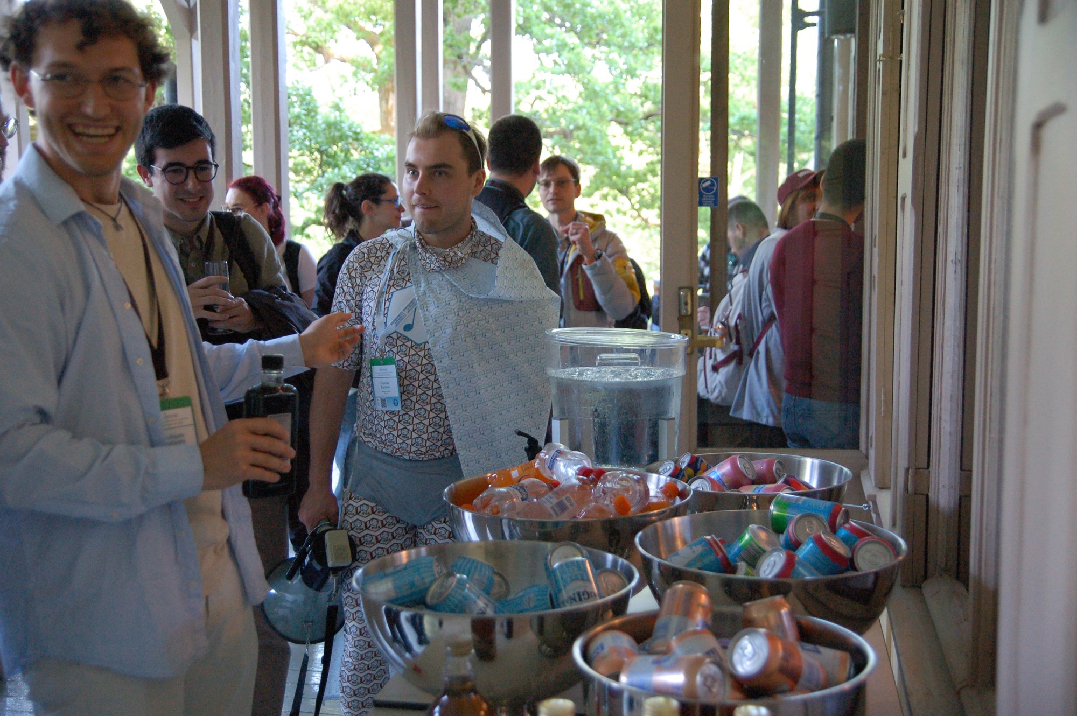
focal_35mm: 39
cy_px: 358
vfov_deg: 34.2
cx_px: 538
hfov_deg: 49.6
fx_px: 1166
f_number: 2.8
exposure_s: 1/125
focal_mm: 26
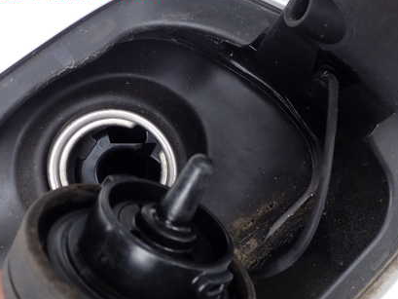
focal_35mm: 44
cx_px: 269
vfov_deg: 32.6
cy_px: 200
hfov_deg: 42.3
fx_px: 506
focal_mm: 5.4
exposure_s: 1/80
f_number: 3.2
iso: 100
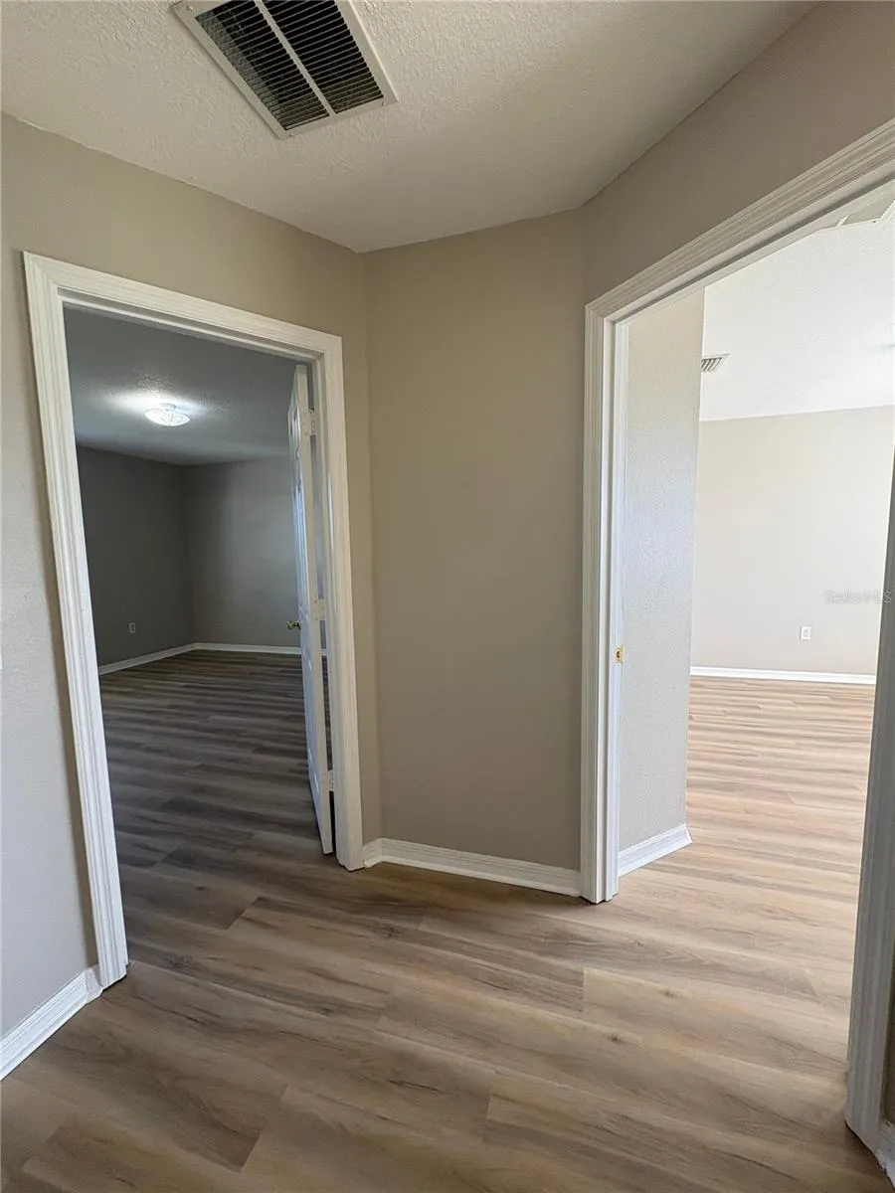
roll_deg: +1.3
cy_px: 596
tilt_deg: -5.4
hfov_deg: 85.7
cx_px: 448
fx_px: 483
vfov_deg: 102.1
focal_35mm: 14
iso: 125
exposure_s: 1/120
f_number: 2.2
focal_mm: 2.22
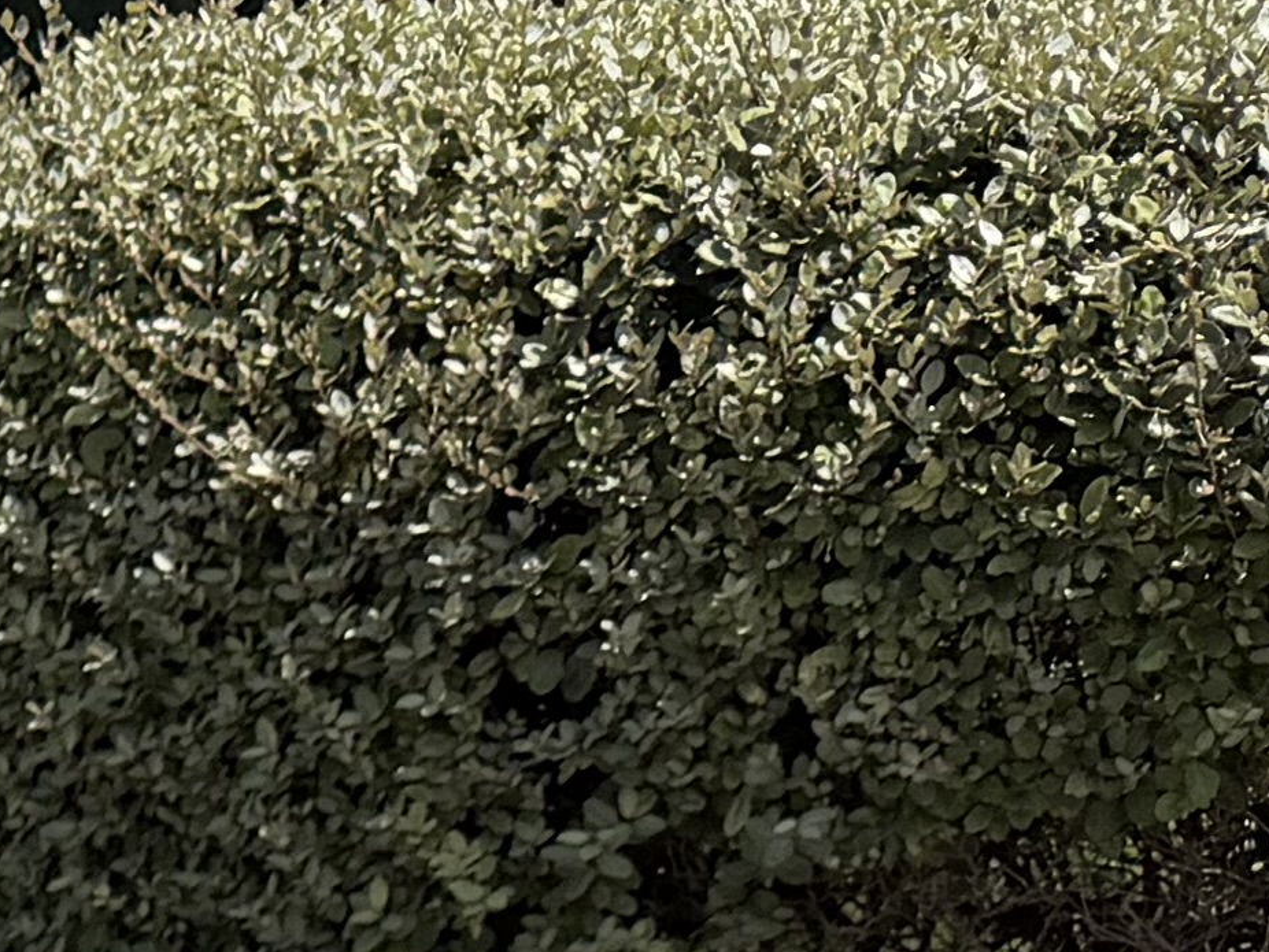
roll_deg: -0.1
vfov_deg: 8.6
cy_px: 2692
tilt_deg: -23.7
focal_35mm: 148
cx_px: -1618
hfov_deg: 11.4
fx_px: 5427
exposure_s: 1/5714
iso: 80
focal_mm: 6.76
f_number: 1.78
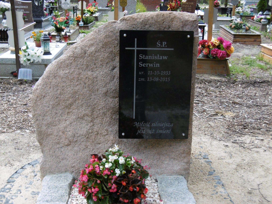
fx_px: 464
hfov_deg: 32.7
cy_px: 102
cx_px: 136
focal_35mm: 59
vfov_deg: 24.8
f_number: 4.2
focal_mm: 10.5
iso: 100
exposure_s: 1/160
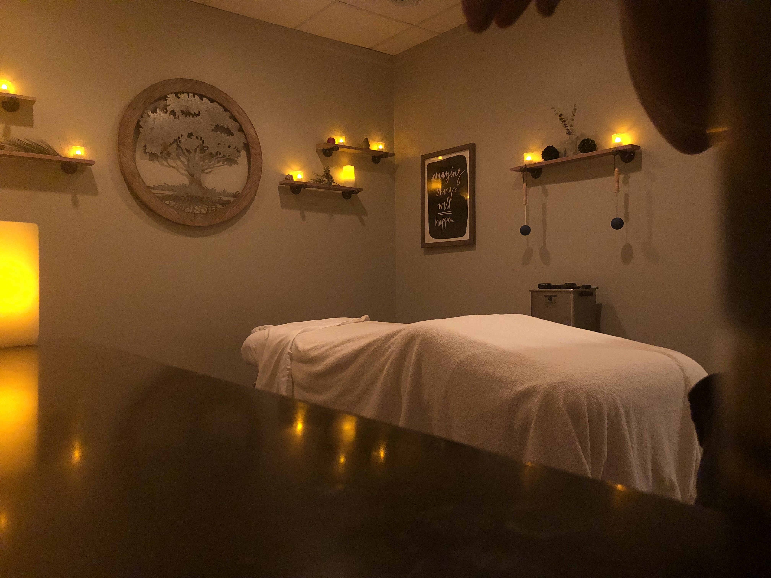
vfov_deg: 49.7
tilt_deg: +0.3
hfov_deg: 63.4
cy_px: 289
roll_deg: +0.9
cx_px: 386
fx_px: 624
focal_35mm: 28
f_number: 1.8
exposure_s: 1/4
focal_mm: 4
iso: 250
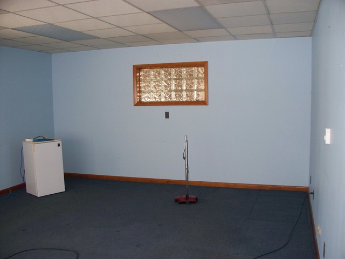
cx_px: 172
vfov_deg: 39.7
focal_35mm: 36
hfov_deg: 51.4
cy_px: 130
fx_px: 359
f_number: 2.8
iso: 200
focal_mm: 7.54
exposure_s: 1/40
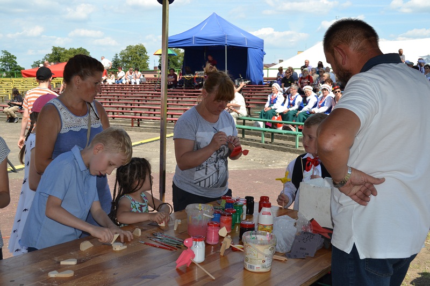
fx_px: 502
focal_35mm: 42
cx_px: 215
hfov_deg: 46.4
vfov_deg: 31.9
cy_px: 143
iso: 100
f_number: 5.6
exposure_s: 1/200
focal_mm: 28
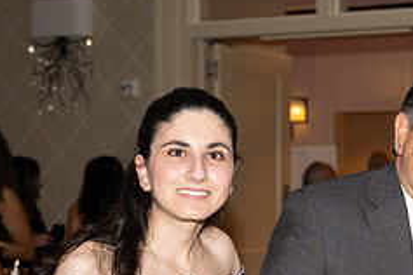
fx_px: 1434
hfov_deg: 16.0
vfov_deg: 10.9
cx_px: 444
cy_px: 285
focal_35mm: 125
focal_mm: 51
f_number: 5.6
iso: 800
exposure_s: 1/100
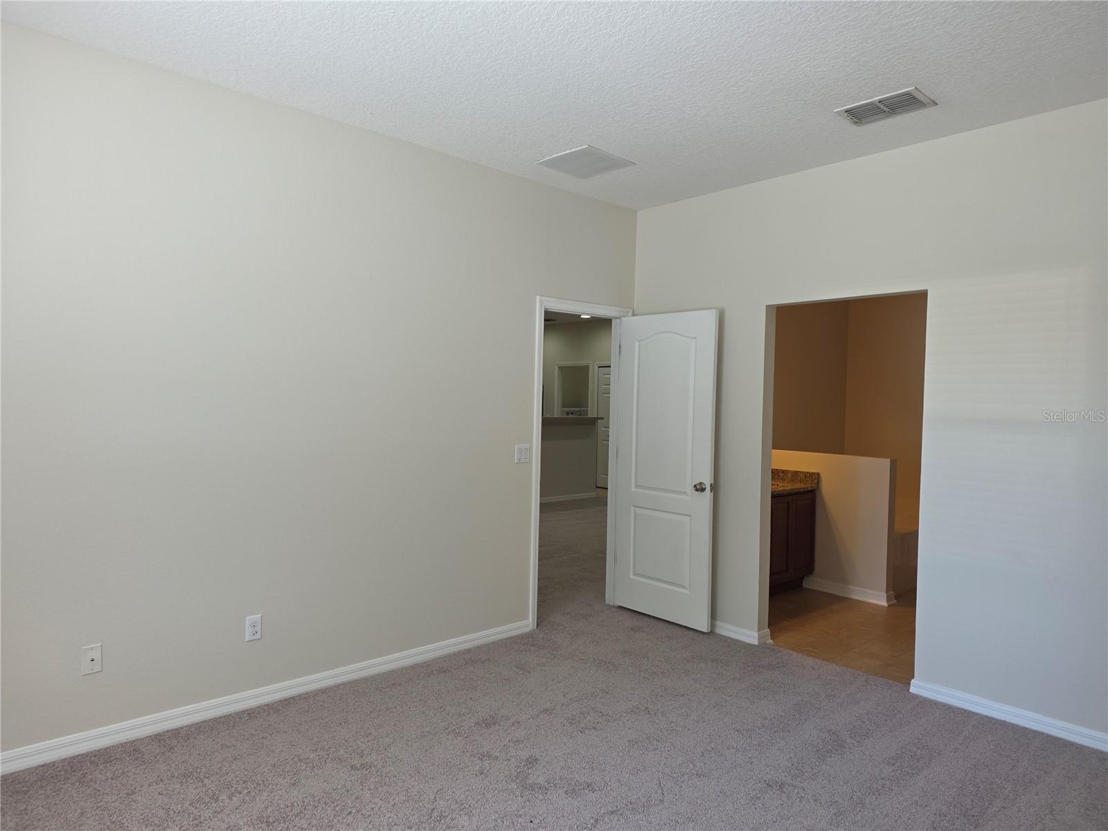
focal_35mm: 23
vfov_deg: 58.9
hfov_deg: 73.9
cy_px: 416
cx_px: 554
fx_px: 736
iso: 80
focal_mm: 6.3
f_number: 1.7
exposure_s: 1/120
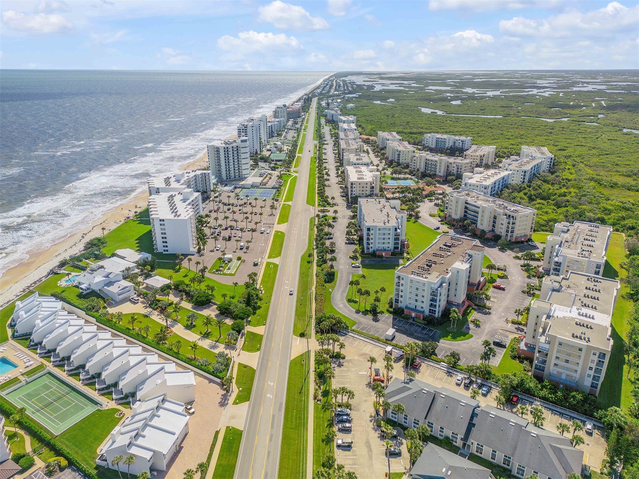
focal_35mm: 24
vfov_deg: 56.8
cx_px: 320
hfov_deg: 71.6
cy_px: 240
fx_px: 443
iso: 110
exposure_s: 1/3000
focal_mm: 6.72
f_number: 1.7
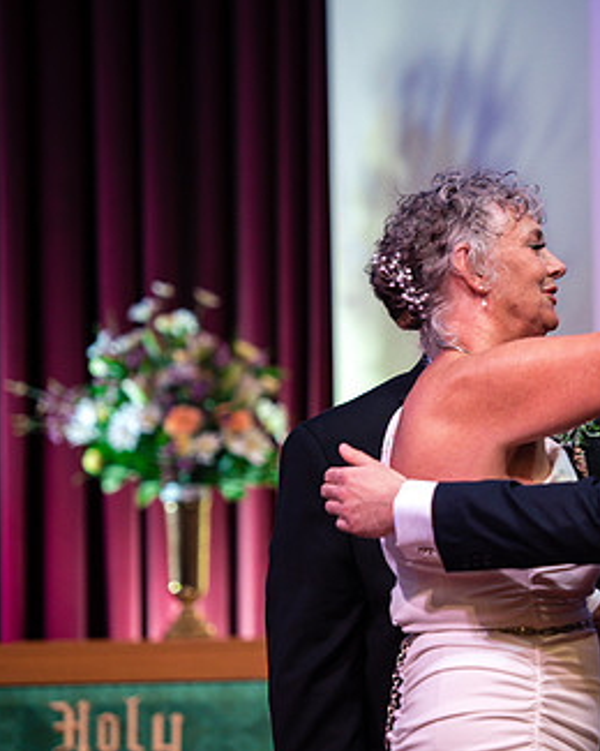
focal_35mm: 260
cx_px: 552
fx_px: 5771
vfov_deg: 7.4
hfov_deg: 5.9
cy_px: 382
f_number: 2.8
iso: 800
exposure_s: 1/200
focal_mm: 155
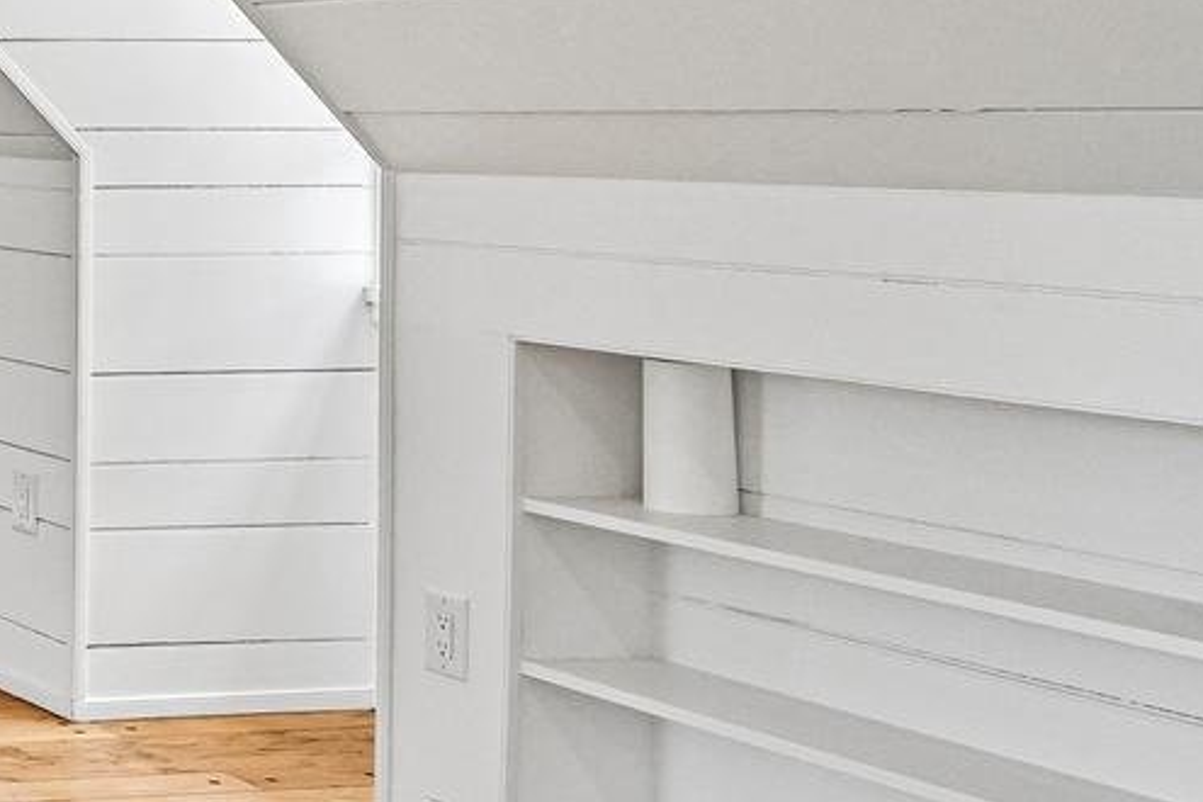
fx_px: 2141
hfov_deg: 20.4
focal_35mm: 64
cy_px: -64
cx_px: -1038
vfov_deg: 20.3
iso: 800
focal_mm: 15.5
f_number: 8
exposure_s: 1/40
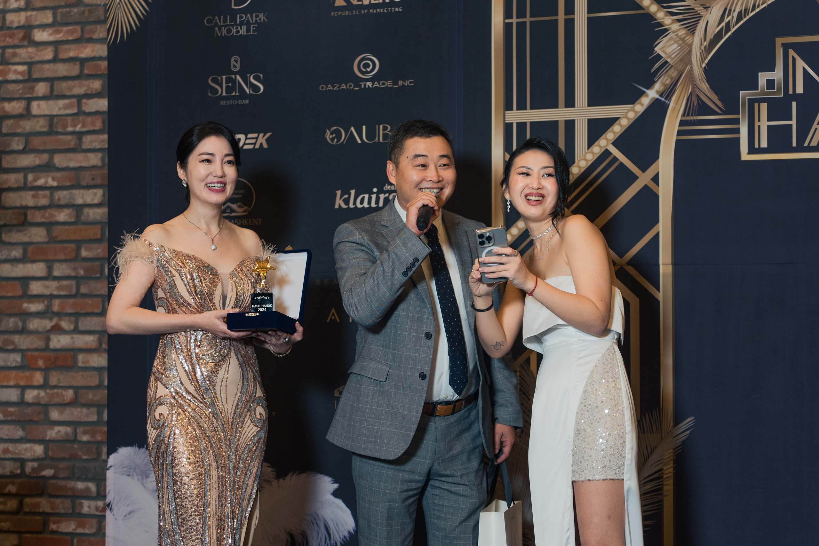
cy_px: 307
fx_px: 1354
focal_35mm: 60
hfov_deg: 33.7
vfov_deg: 22.8
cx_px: 417
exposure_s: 1/160
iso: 500
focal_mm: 51
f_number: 2.8
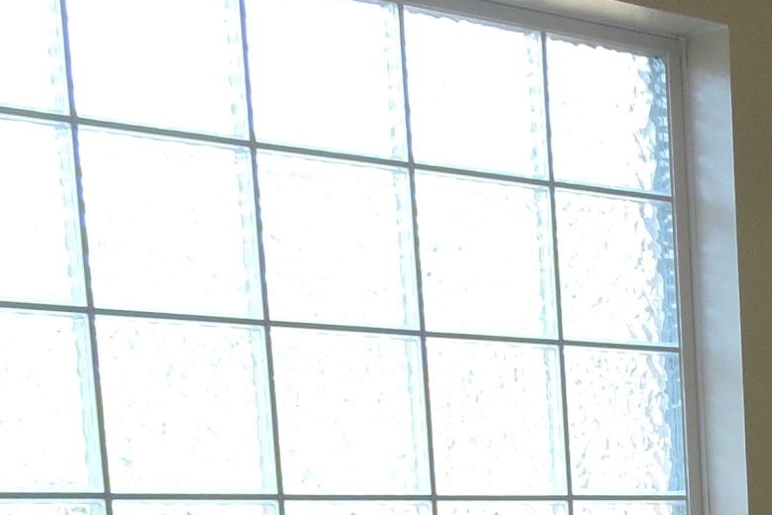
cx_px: 1144
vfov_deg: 13.2
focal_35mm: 96
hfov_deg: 18.8
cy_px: 848
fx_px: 2059
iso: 100
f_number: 3.3
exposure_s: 1/40
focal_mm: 4.3
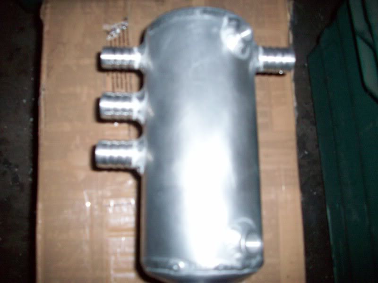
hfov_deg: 50.1
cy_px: 142
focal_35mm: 37
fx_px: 404
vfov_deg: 38.7
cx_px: 189
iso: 160
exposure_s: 1/45
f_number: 2.8
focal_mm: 6.2
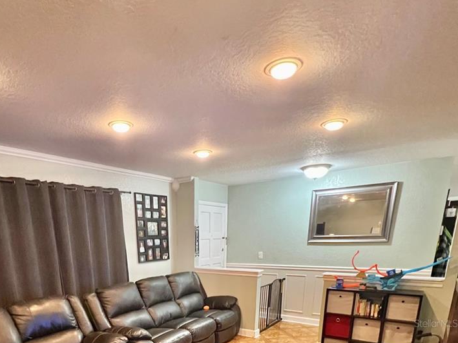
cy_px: 323
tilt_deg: -15.1
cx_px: 169
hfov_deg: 74.9
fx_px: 291
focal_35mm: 22
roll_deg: +2.1
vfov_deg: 52.0
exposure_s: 1/60
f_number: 1.8
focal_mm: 1.57
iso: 1000
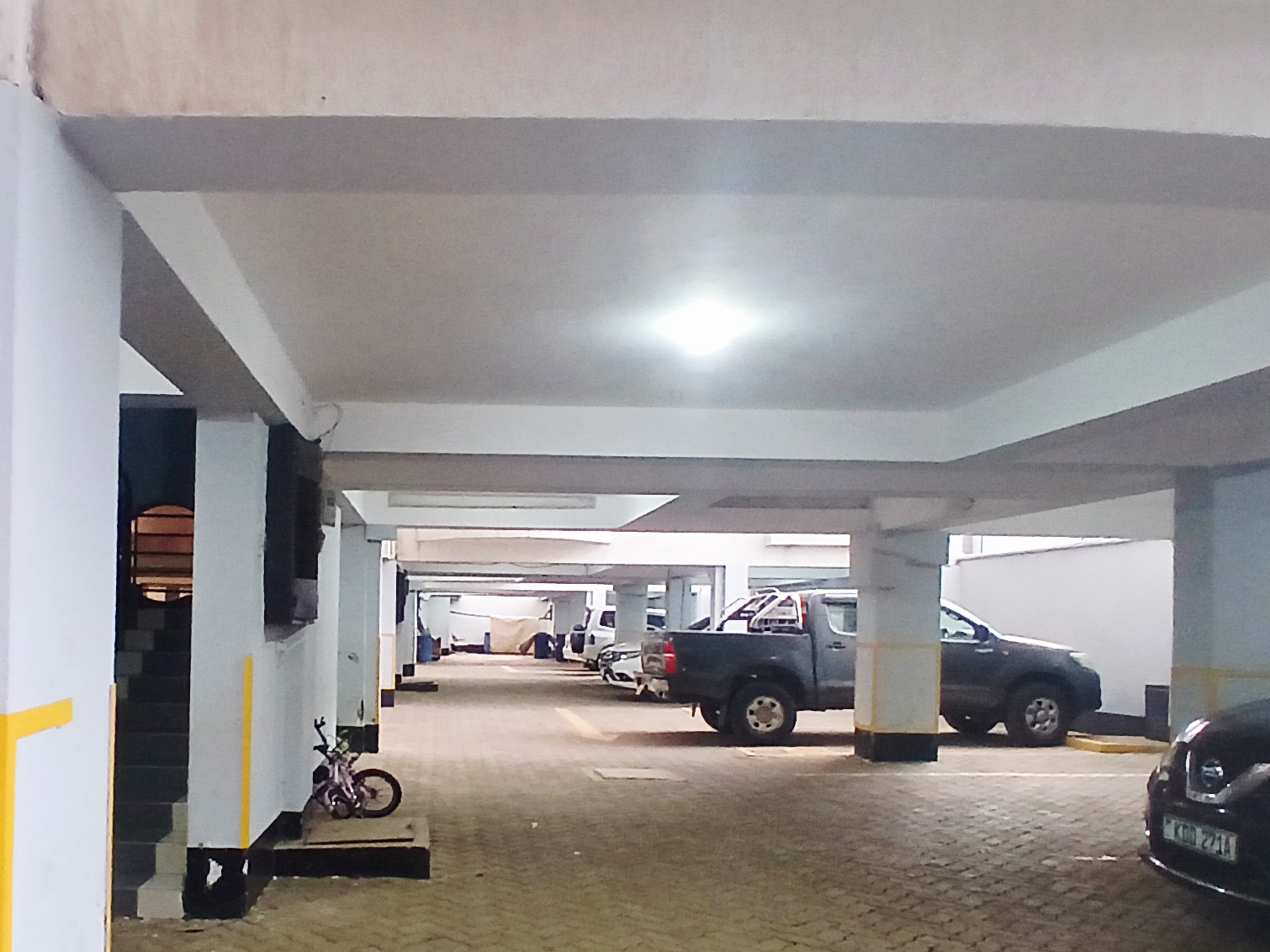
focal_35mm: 29
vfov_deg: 47.5
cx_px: 426
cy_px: 629
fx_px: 1064
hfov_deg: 60.2
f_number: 2.2
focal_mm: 1.4
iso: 320
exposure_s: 1/25
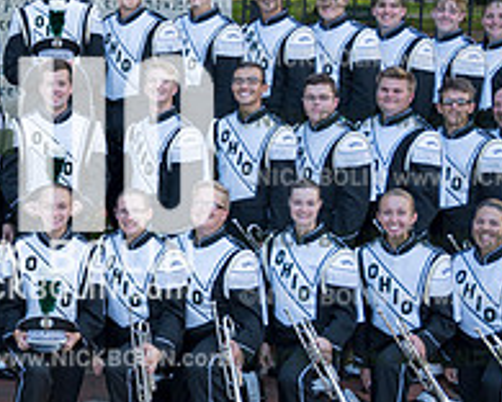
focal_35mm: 78
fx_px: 1159
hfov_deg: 23.6
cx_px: 31
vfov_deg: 19.7
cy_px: 179
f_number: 4
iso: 125
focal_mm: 28
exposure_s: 1/125
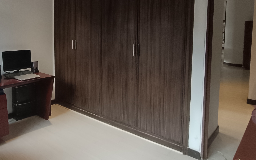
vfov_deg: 39.8
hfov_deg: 58.6
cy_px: 45
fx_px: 216
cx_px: 70
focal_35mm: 31
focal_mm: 1.66
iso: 301
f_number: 2.2
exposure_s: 1/60
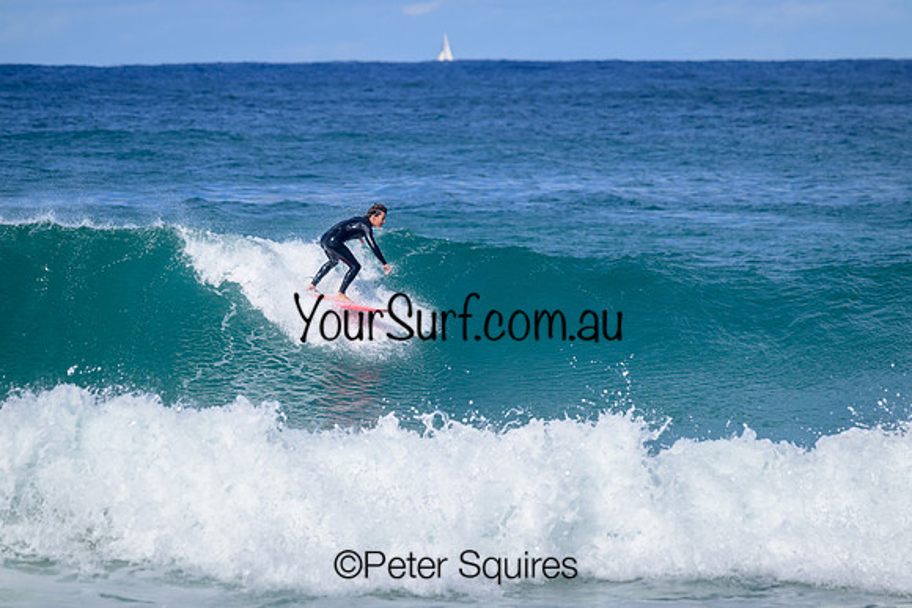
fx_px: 11909
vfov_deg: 2.9
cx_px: 456
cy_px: 304
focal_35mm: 470
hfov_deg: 4.4
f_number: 10
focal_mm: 470
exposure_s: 1/2000
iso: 720
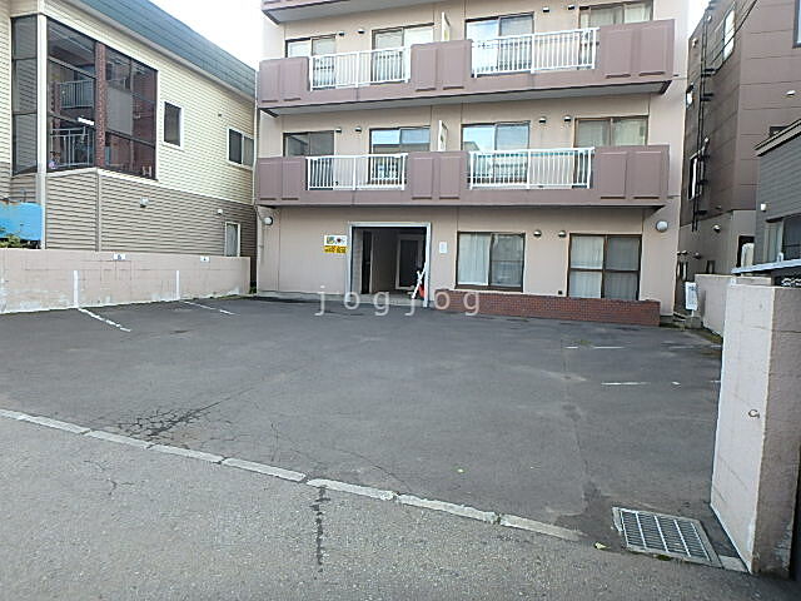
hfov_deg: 79.0
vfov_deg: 63.4
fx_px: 486
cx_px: 400
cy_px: 300
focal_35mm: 21
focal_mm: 3.7
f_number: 3.5
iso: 125
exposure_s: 1/100
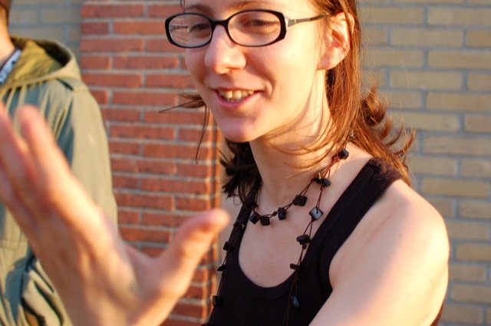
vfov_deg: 25.7
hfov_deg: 37.9
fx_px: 715
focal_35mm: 52
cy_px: 163
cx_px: 246
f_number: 5.6
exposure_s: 1/125
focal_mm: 35
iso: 400
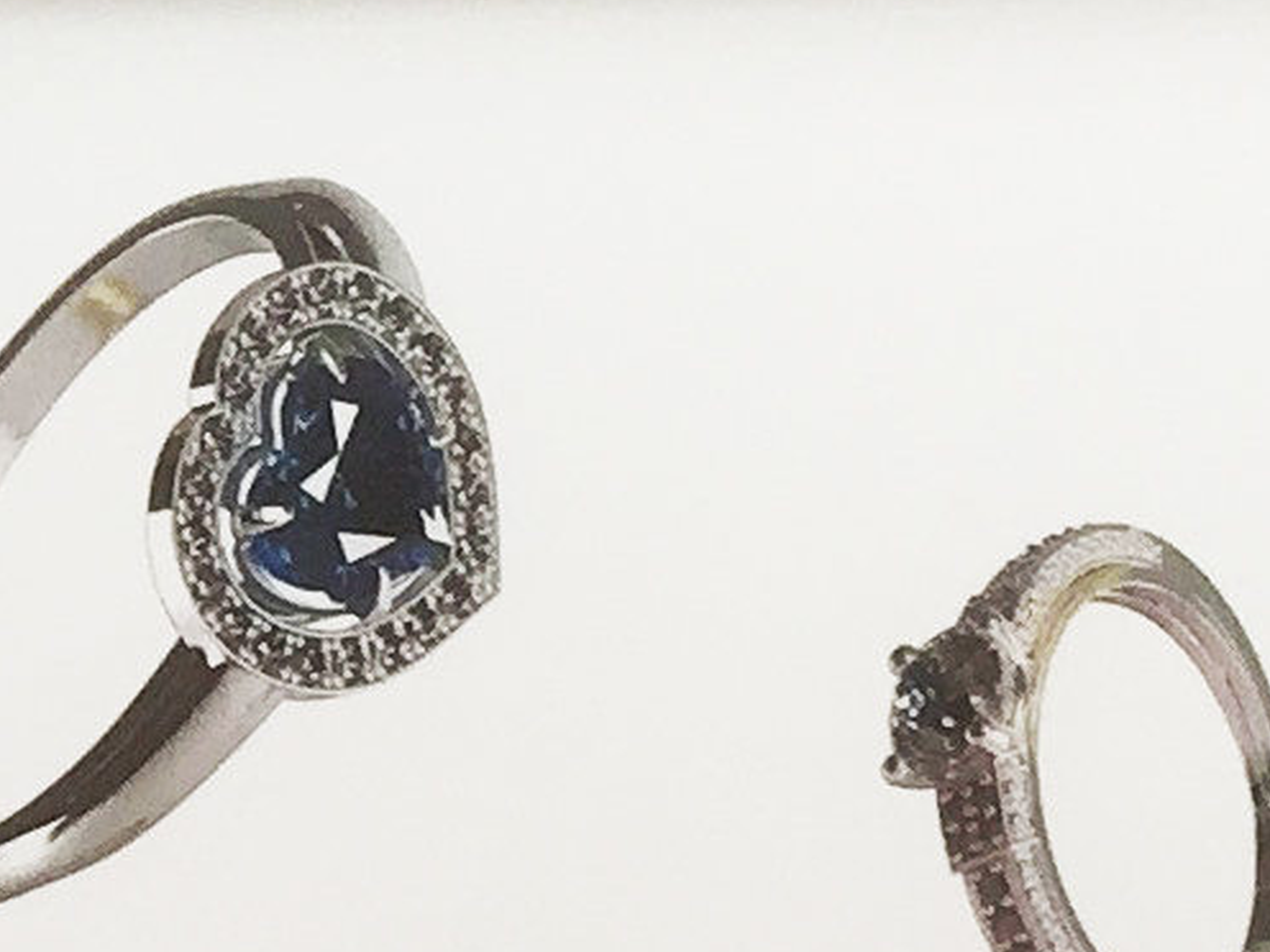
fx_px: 7007
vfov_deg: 7.7
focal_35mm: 191
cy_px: -20
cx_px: -1708
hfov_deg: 9.3
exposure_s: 1/50
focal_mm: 4.15
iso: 40
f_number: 2.2
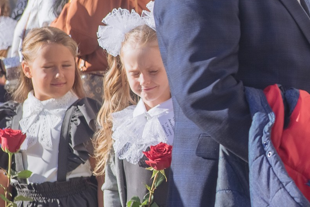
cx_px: 456
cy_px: 79
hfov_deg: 8.4
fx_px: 2076
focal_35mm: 241
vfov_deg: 5.7
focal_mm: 75
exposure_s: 1/800
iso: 200
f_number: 5
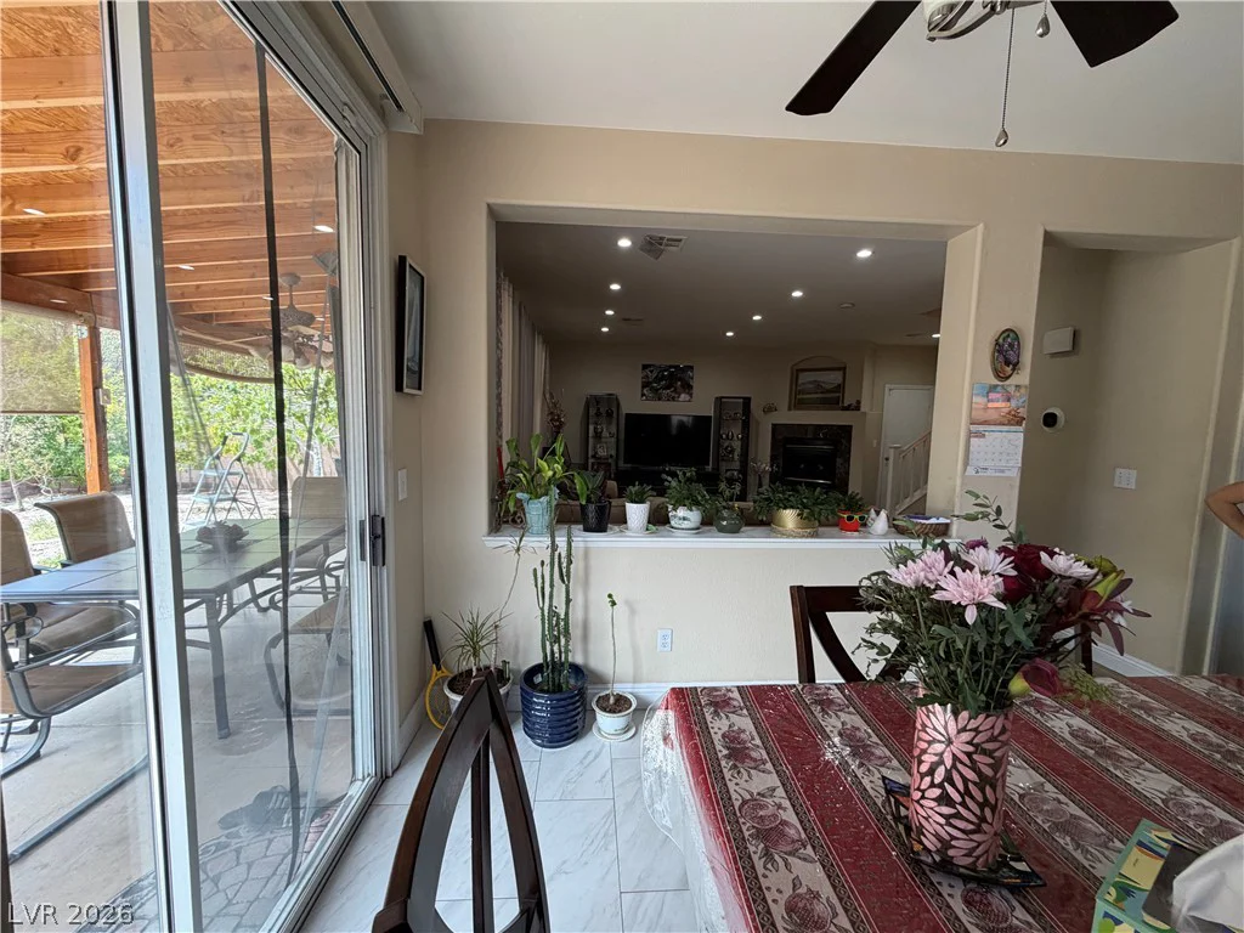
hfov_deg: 102.1
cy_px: 466
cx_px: 622
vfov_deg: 85.7
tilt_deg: -5.4
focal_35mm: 14
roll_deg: -1.2
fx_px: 503
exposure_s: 1/120
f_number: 2.2
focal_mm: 2.22
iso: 125
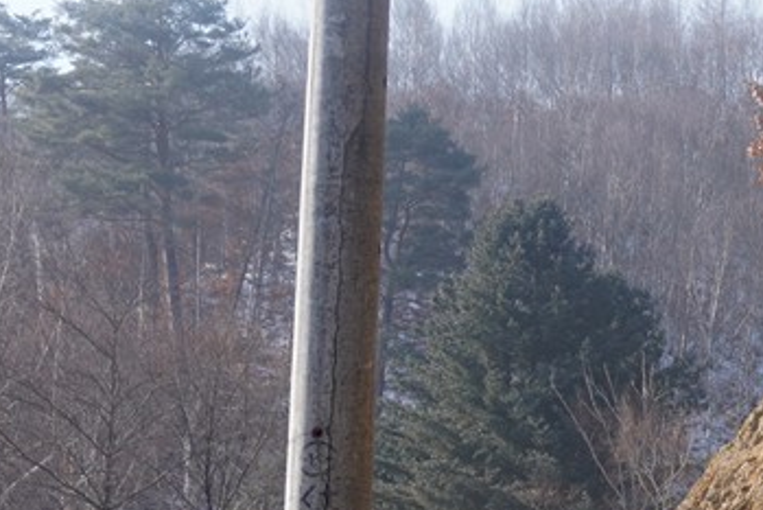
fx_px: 4134
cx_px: 1992
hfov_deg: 9.2
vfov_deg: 7.1
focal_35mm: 195
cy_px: 252
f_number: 9
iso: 100
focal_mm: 34
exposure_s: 1/100
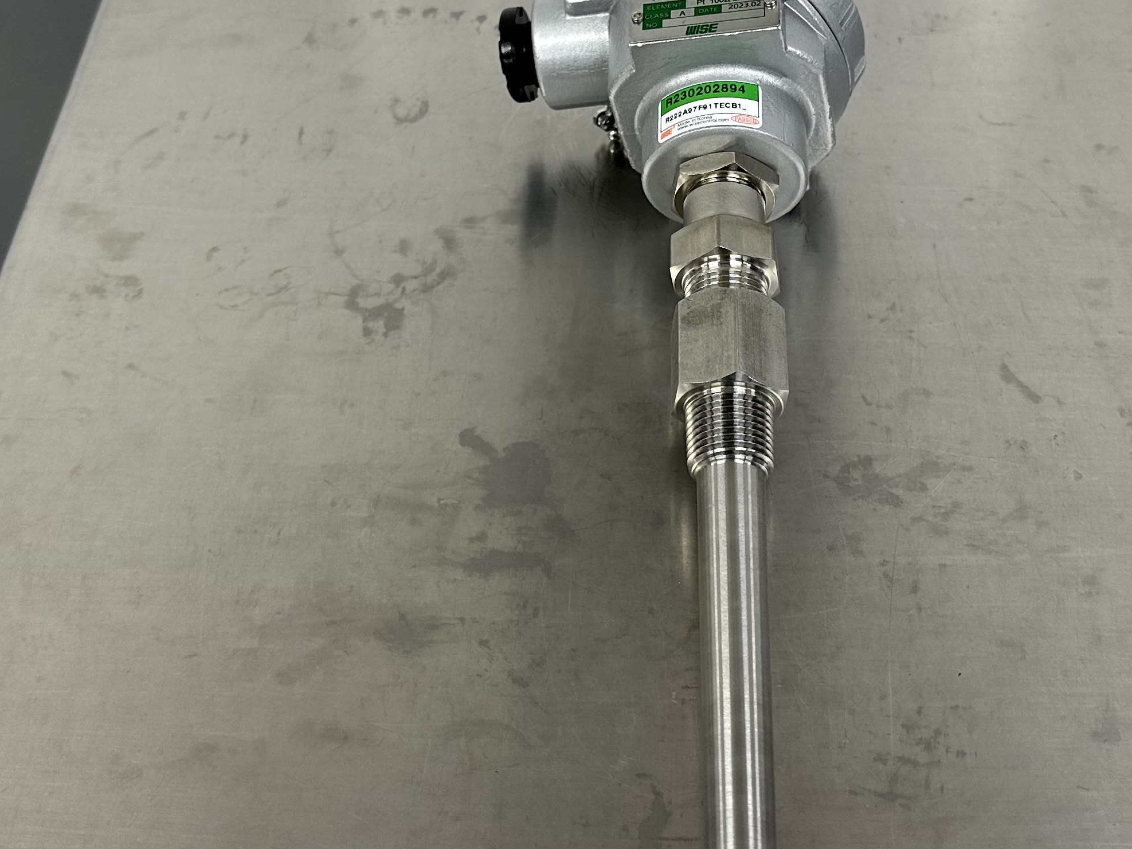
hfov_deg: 38.9
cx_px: 626
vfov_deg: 29.3
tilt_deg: -48.6
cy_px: 242
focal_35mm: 49
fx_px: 1602
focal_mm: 6.86
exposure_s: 1/120
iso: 125
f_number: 1.78
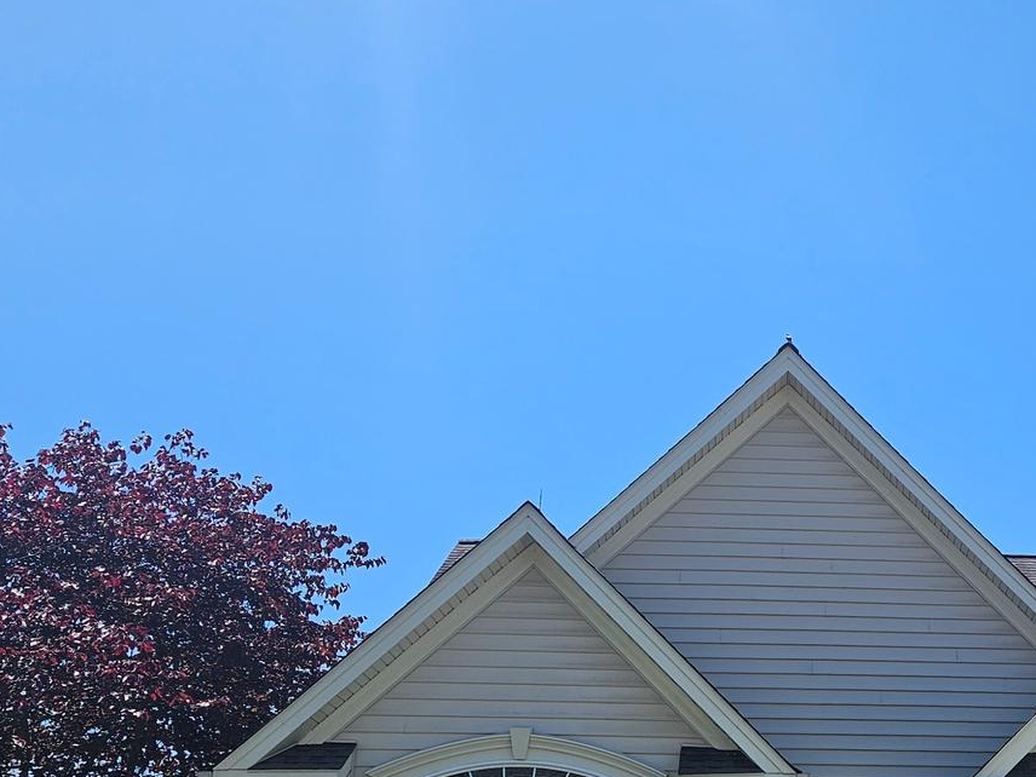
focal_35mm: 55
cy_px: 558
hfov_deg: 33.4
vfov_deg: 26.3
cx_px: 896
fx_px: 1646
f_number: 1.8
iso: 25
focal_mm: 5.4
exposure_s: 1/2510
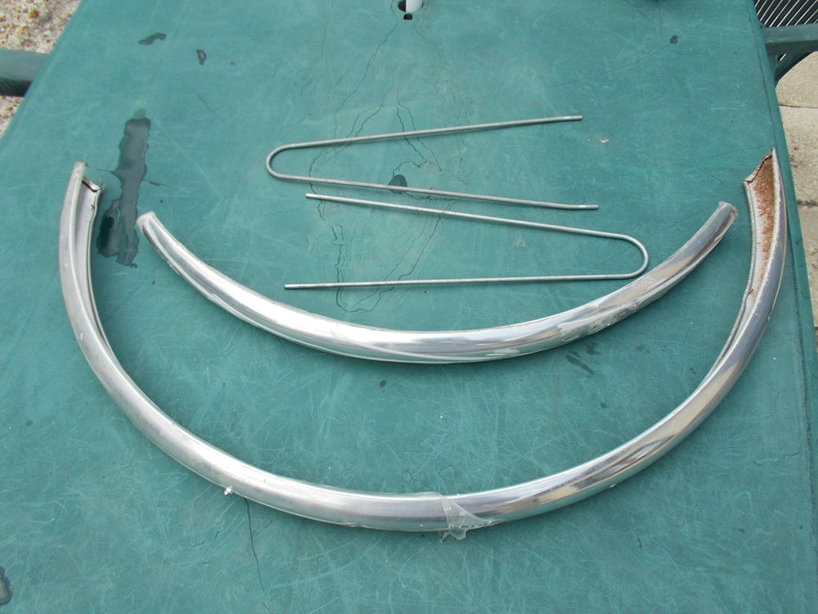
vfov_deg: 53.1
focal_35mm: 26
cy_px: 307
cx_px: 409
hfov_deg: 67.3
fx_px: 614
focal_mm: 4.6
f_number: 3.2
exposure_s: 1/250
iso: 80
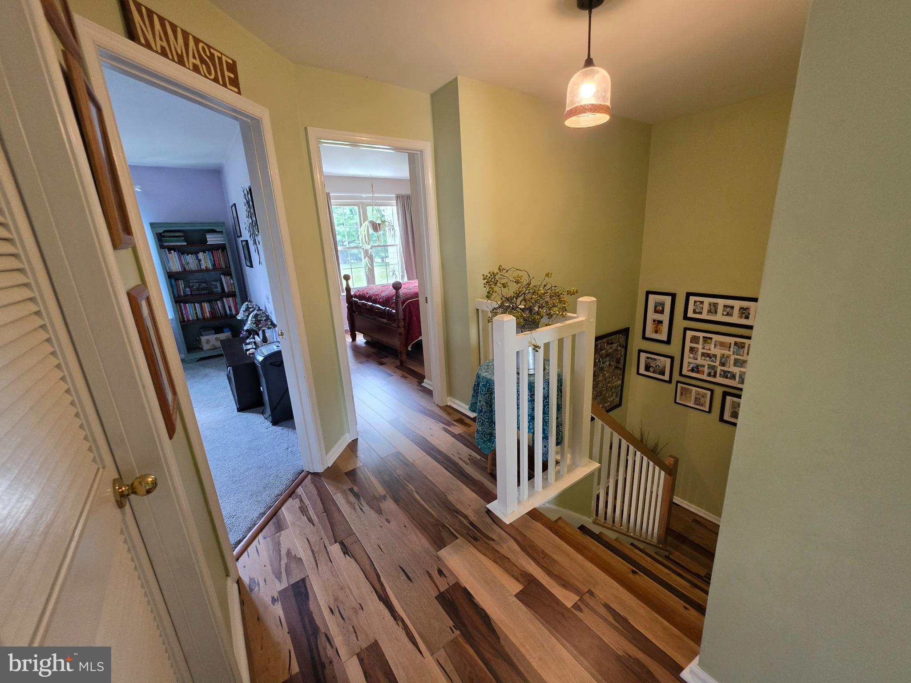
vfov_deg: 89.9
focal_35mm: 13
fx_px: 342
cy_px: 342
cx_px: 456
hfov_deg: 106.2
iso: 200
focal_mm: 2.2
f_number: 1.9
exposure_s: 1/60
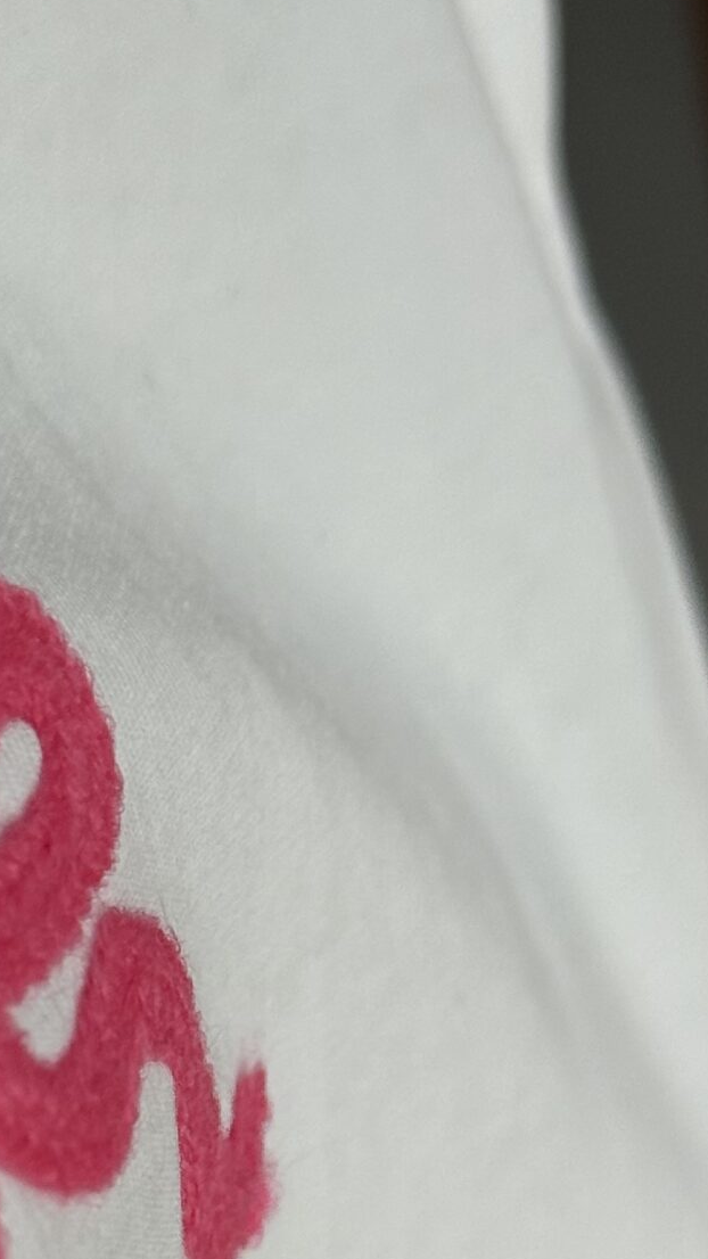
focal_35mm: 121
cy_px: 1149
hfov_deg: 10.0
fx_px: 4039
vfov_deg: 17.4
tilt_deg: -54.0
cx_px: 24
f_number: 1.78
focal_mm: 6.76
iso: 100
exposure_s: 1/75
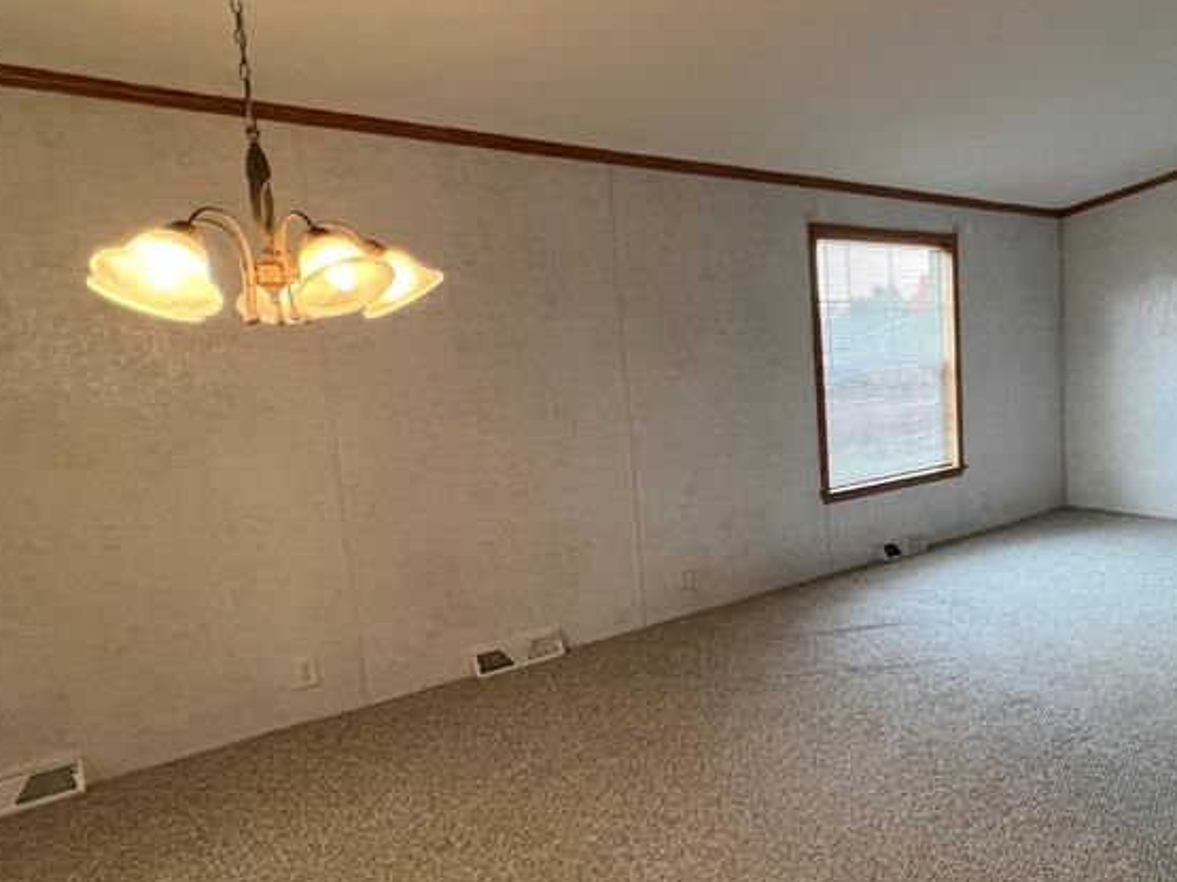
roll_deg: +1.0
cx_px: 901
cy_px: 454
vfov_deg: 56.8
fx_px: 816
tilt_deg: -8.3
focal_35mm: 24
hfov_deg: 66.5
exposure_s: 1/120
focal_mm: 1.57
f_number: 1.8
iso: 250
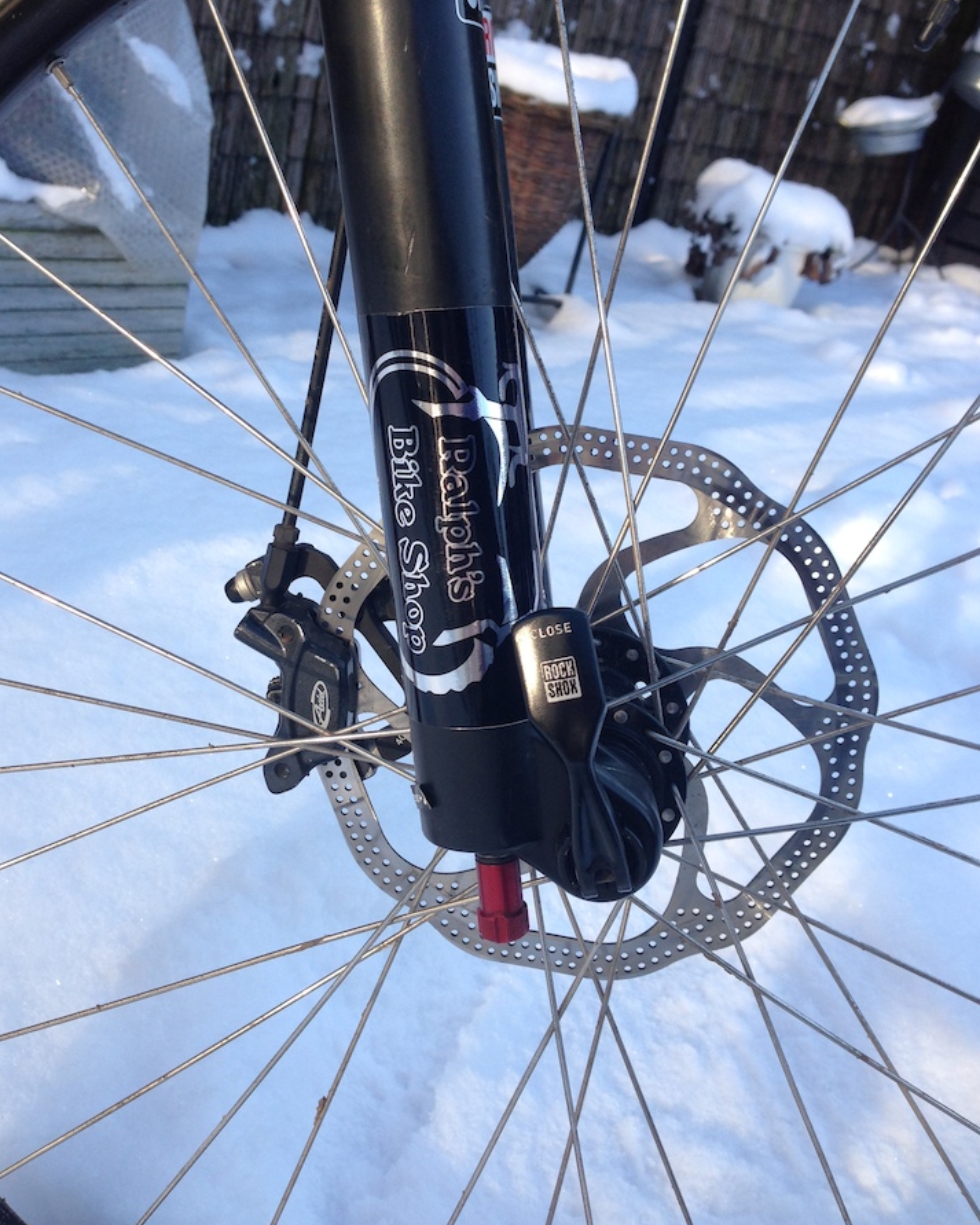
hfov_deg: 40.1
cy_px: 525
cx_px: 469
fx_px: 1341
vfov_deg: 48.9
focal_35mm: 37
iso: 50
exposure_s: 1/423
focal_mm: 4.13
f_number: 2.4
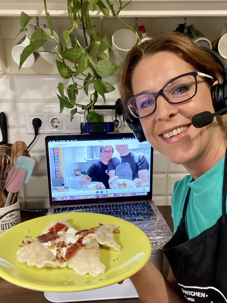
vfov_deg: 60.0
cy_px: 152
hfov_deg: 46.8
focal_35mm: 30
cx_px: 114
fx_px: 262
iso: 400
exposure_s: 1/33
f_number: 2.2
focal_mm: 2.71
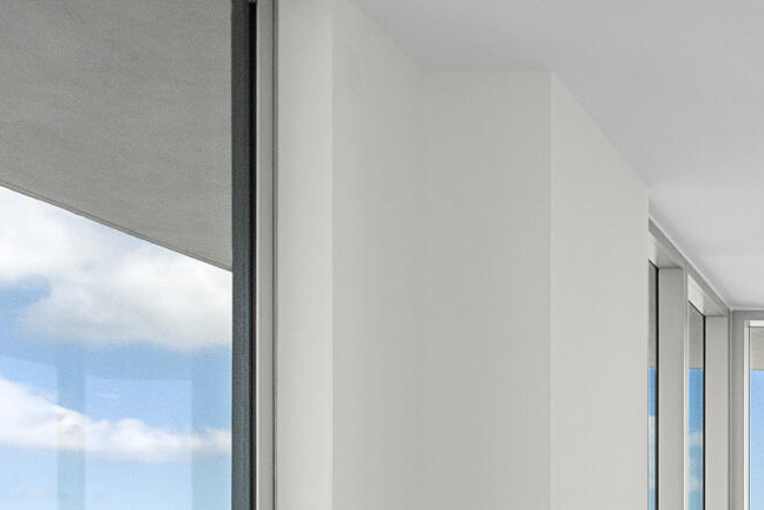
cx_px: 1009
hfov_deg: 29.3
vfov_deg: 22.9
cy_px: 617
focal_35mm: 54
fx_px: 1146
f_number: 8
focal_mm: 14
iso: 500
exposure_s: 1/80
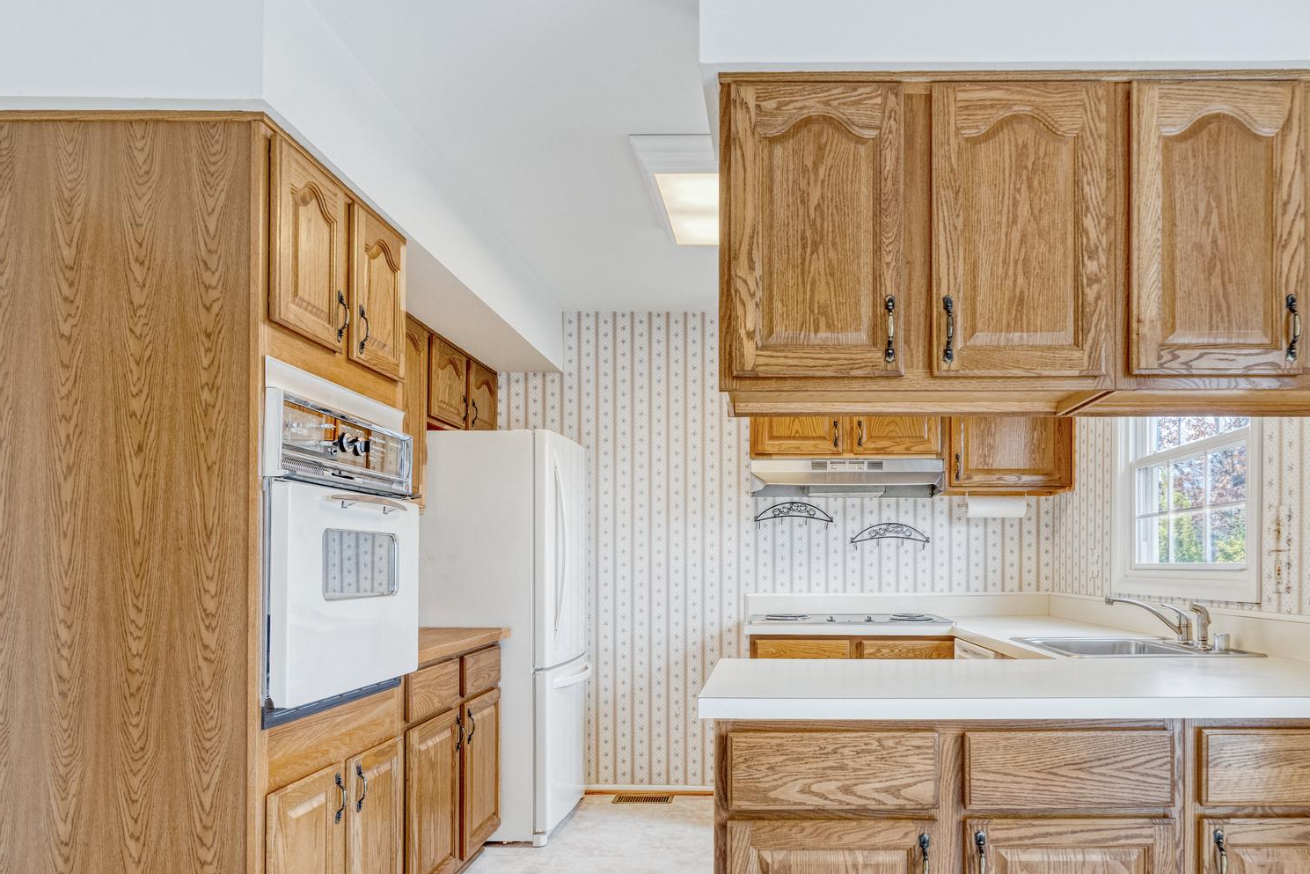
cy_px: 576
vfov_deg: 56.1
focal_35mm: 22
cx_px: 770
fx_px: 801
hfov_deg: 77.9
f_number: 7.1
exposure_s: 1/25
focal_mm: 16
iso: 1250
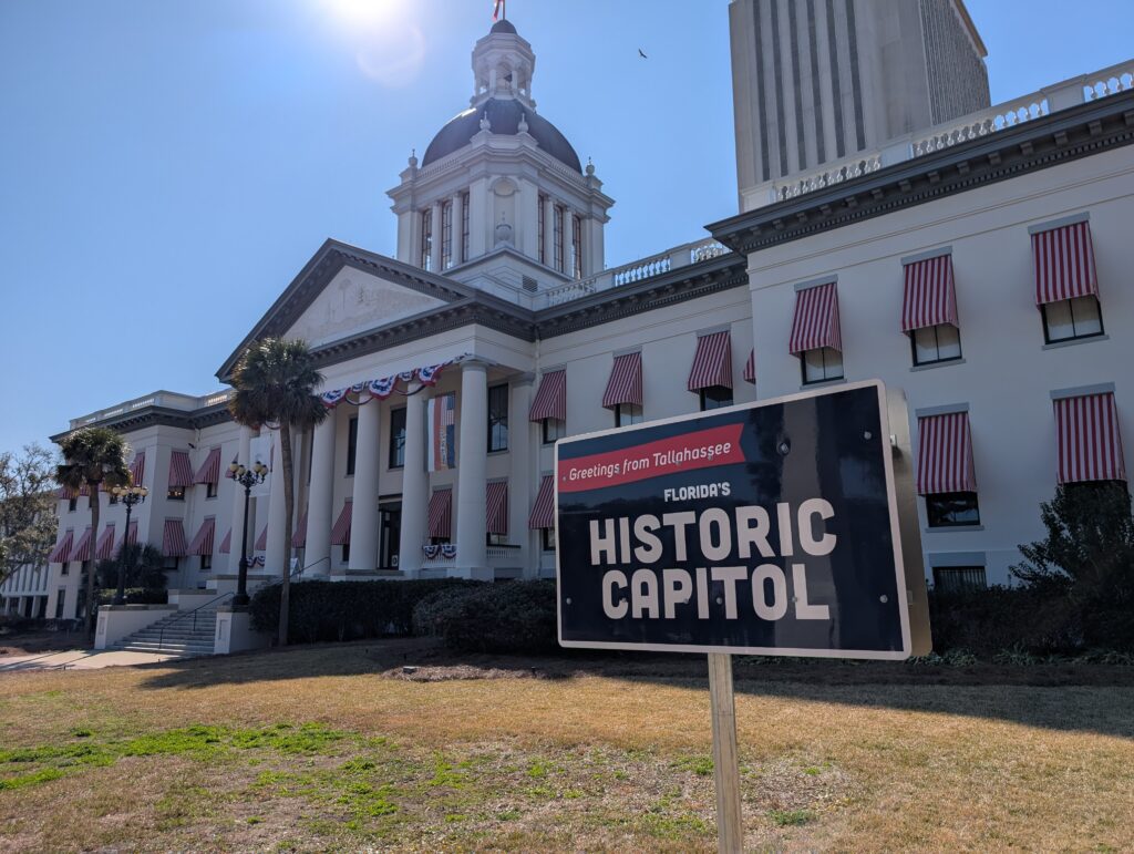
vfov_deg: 56.9
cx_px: 567
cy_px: 427
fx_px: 787
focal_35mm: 24
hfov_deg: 71.5
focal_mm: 6.9
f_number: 1.68
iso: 19
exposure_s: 1/2519
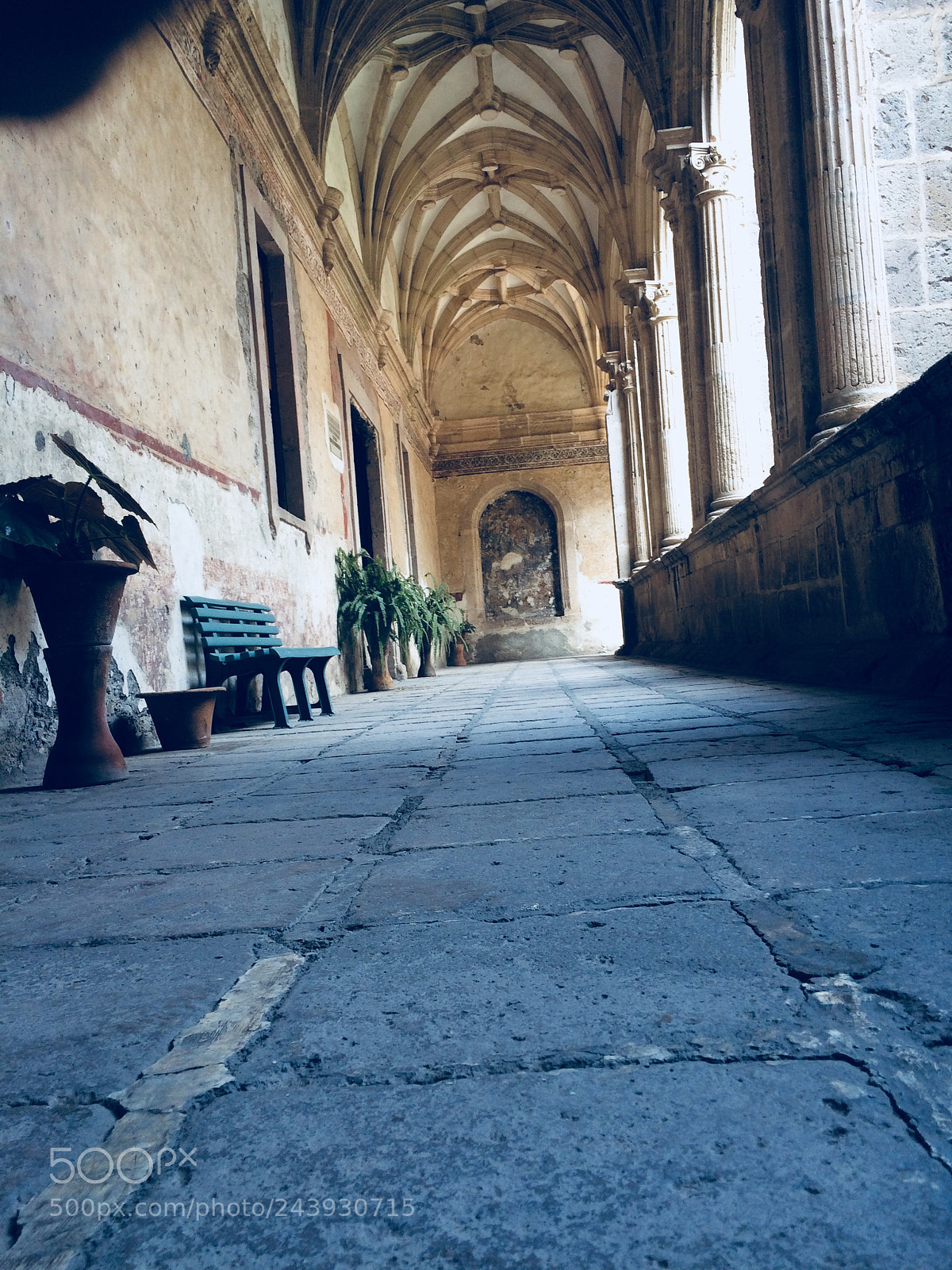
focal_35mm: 29
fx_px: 1063
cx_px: 476
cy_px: 635
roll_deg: +5.1
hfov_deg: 48.2
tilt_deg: -0.2
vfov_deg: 61.7
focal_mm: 4.15
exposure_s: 1/40
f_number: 2.2
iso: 40
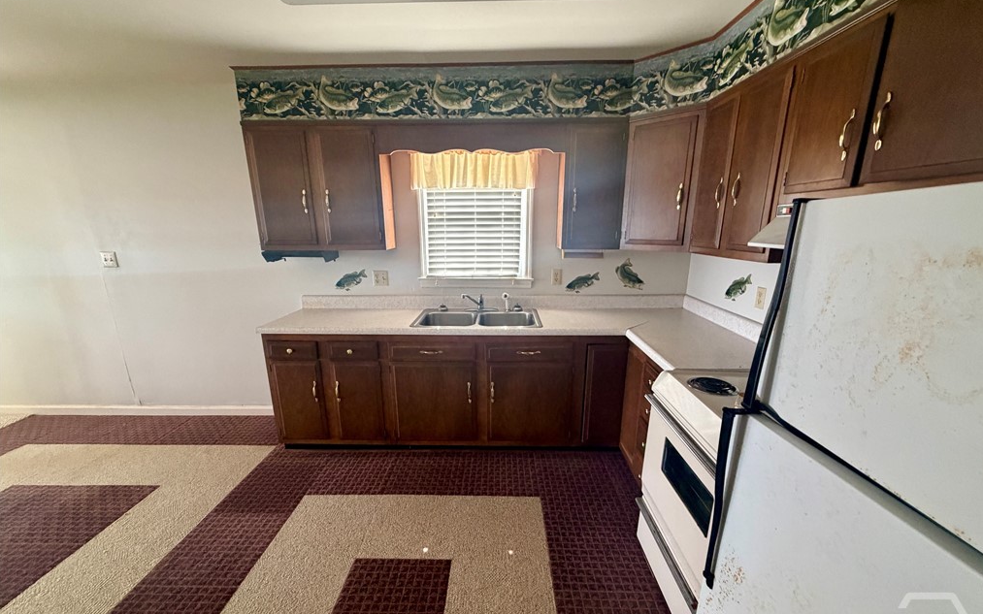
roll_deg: +0.3
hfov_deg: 101.5
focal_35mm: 15
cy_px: 335
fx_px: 402
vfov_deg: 74.6
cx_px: 495
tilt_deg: -12.0
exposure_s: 1/60
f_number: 2.2
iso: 320
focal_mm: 2.22
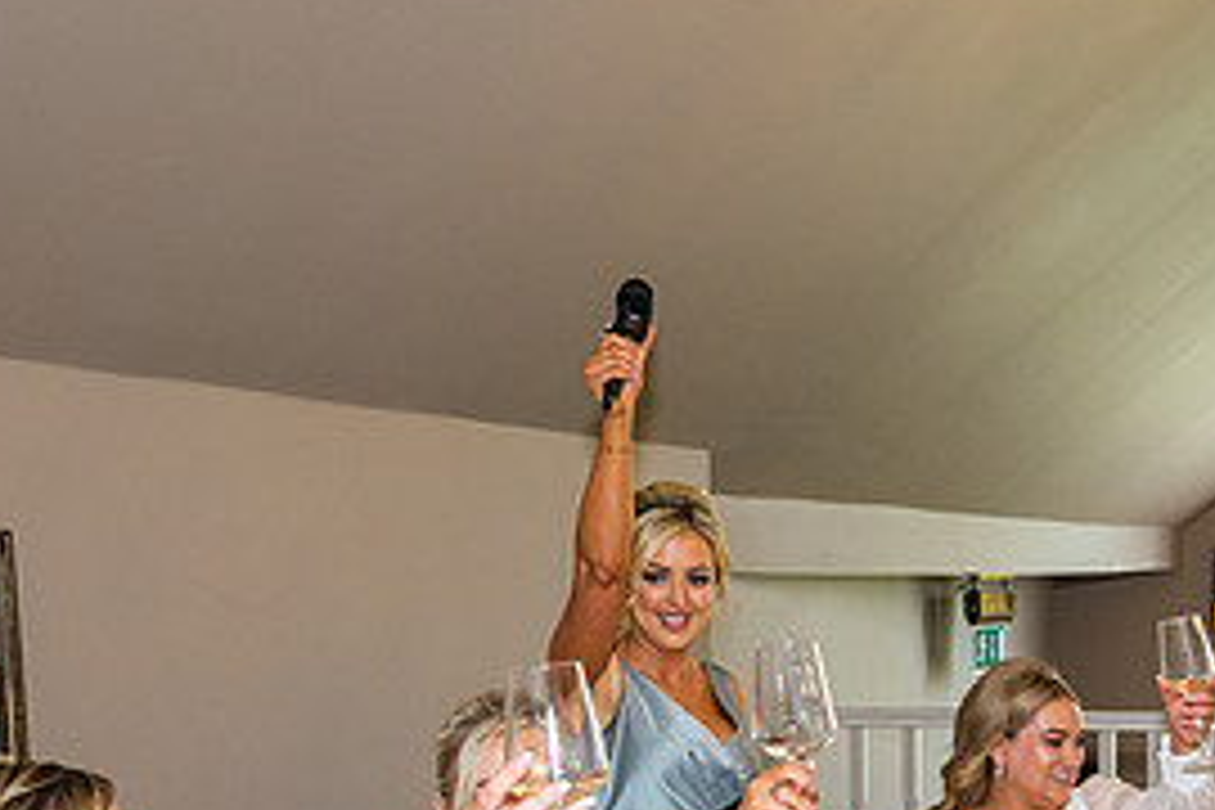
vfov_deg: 24.8
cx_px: 1126
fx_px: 1789
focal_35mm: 53
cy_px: 717
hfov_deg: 35.0
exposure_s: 1/160
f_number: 2.5
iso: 1250
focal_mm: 16
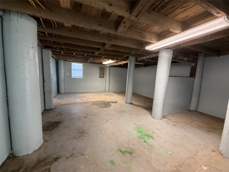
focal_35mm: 14
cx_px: 114
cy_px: 86
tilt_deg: -4.1
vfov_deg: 85.7
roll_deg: -1.5
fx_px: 93
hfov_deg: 102.1
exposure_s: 1/120
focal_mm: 2.22
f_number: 2.2
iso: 400
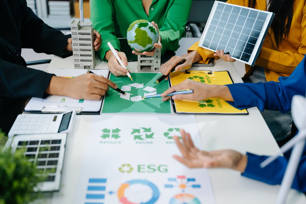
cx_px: 153
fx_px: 365
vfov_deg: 31.2
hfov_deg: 45.4
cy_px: 102
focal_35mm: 43
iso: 250
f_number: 2.8
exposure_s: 1/125
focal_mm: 43
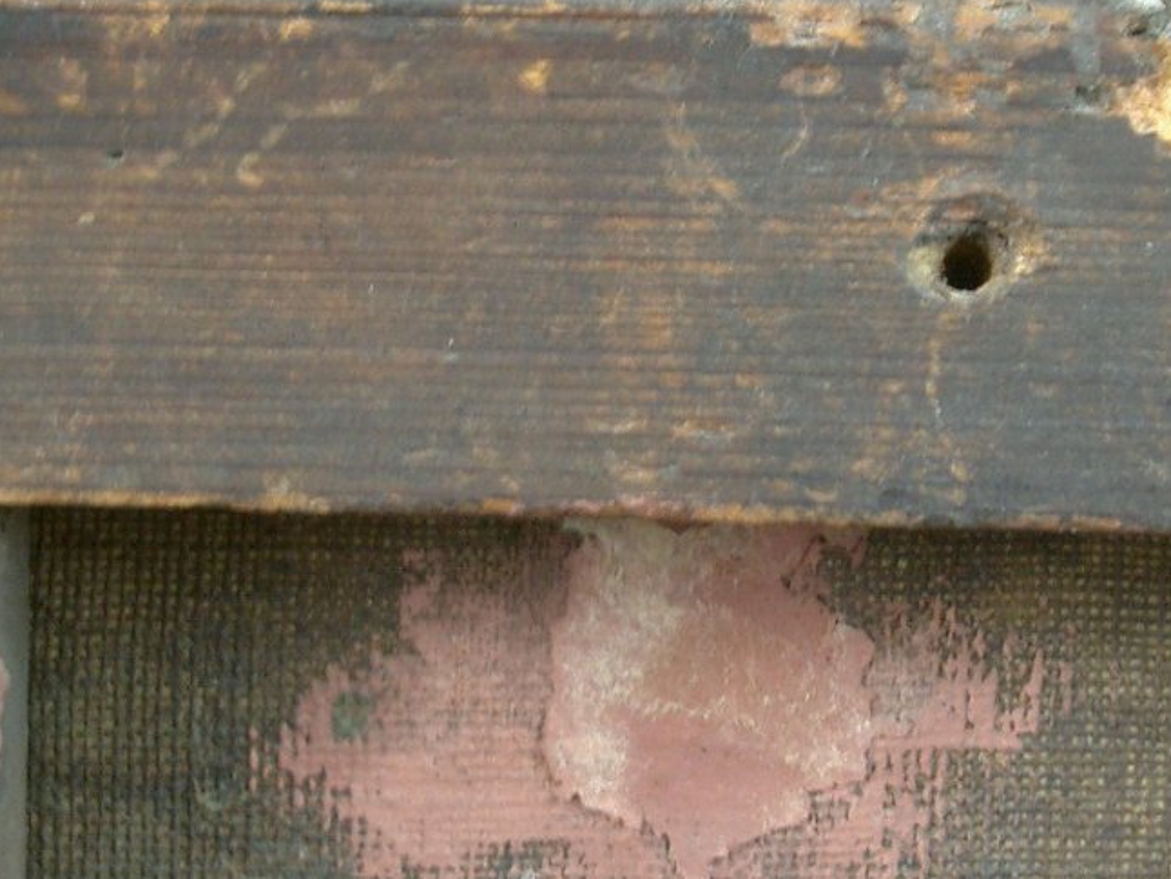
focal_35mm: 91
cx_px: 731
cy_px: 462
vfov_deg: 16.2
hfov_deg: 21.5
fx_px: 3080
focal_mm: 8.2
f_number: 3.1
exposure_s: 1/15
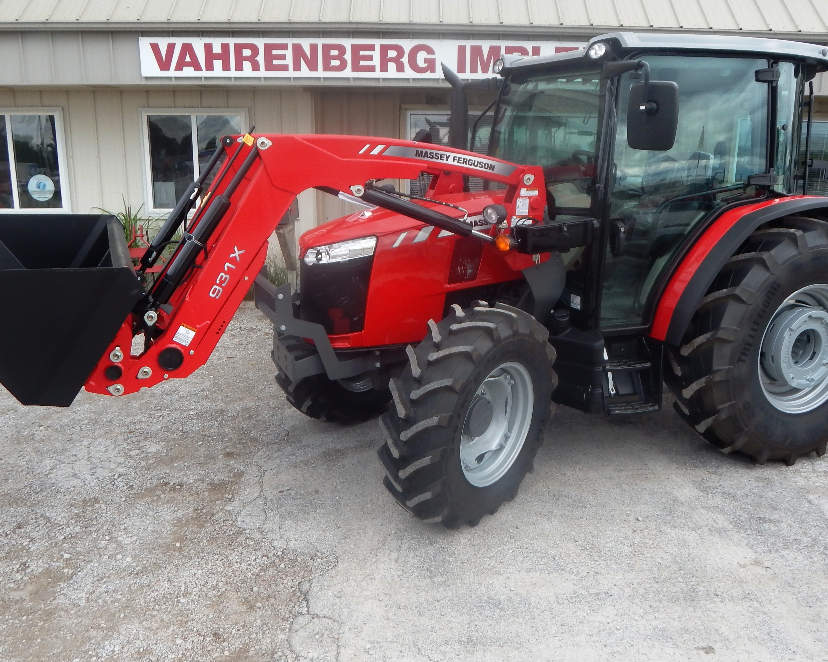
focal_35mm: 30
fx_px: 735
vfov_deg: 48.5
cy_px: 308
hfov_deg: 58.8
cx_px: 427
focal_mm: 4
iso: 125
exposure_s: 1/400
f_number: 3
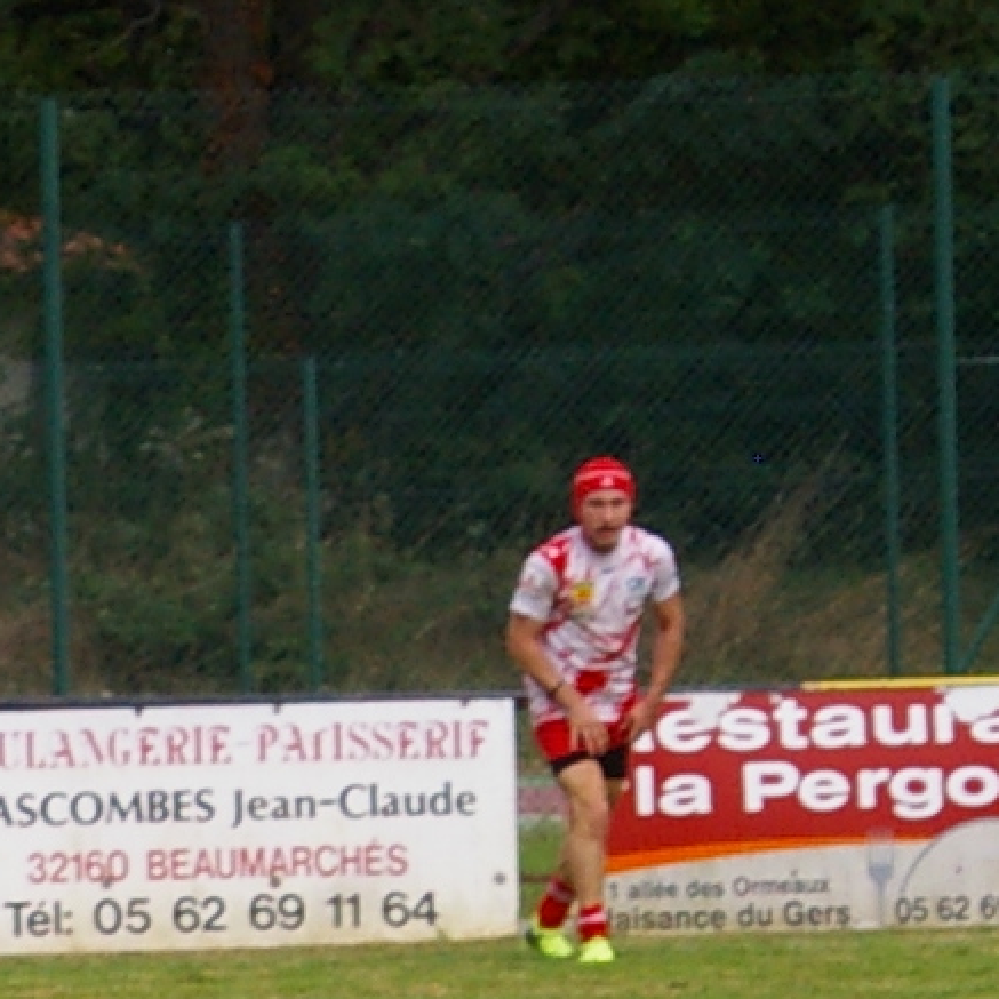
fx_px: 22921
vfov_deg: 2.5
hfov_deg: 2.5
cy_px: 2012
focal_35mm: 702
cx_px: -1360
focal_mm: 80
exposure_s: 1/350
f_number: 9.5
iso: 400
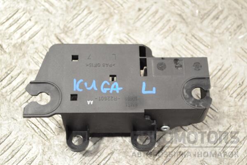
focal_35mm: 72
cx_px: 124
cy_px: 82
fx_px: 494
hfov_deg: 28.1
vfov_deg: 18.9
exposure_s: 1/30
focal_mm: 48
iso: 450
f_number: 5.3
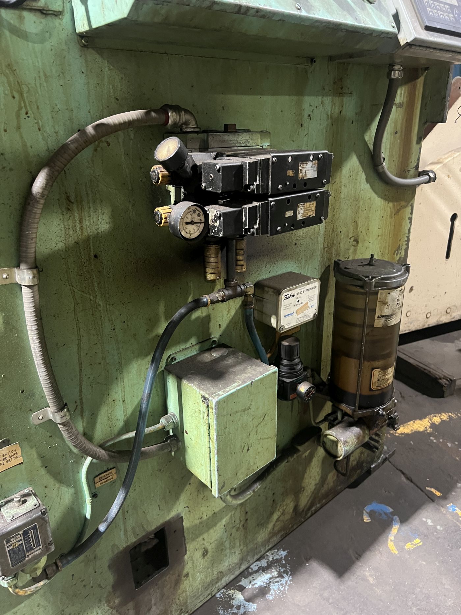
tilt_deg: -21.5
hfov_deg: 53.1
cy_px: 308
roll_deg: +1.9
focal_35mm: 26
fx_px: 462
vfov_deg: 67.3
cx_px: 230
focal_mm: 5.7
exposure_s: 1/30
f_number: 1.5
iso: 500
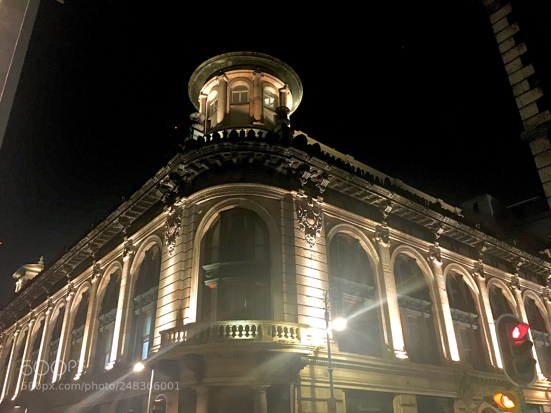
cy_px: 206
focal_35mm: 29
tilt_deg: +27.0
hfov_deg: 61.7
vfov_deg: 48.2
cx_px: 276
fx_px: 462
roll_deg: +1.2
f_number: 2.2
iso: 250
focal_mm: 4.15
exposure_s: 1/15
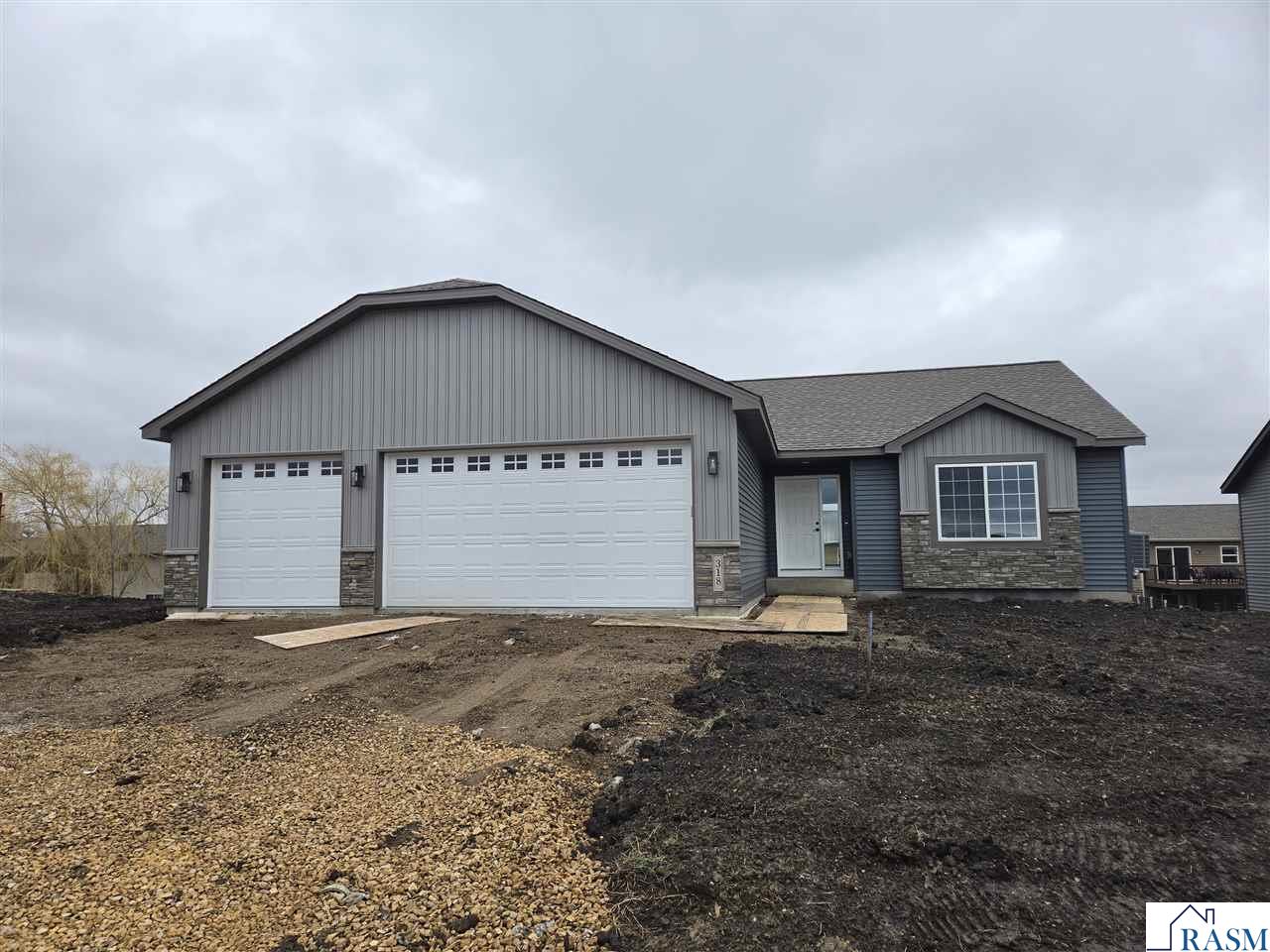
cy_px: 476
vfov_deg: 58.9
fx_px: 844
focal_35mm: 23
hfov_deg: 73.9
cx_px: 635
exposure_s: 1/890
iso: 80
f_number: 1.8
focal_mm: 5.4
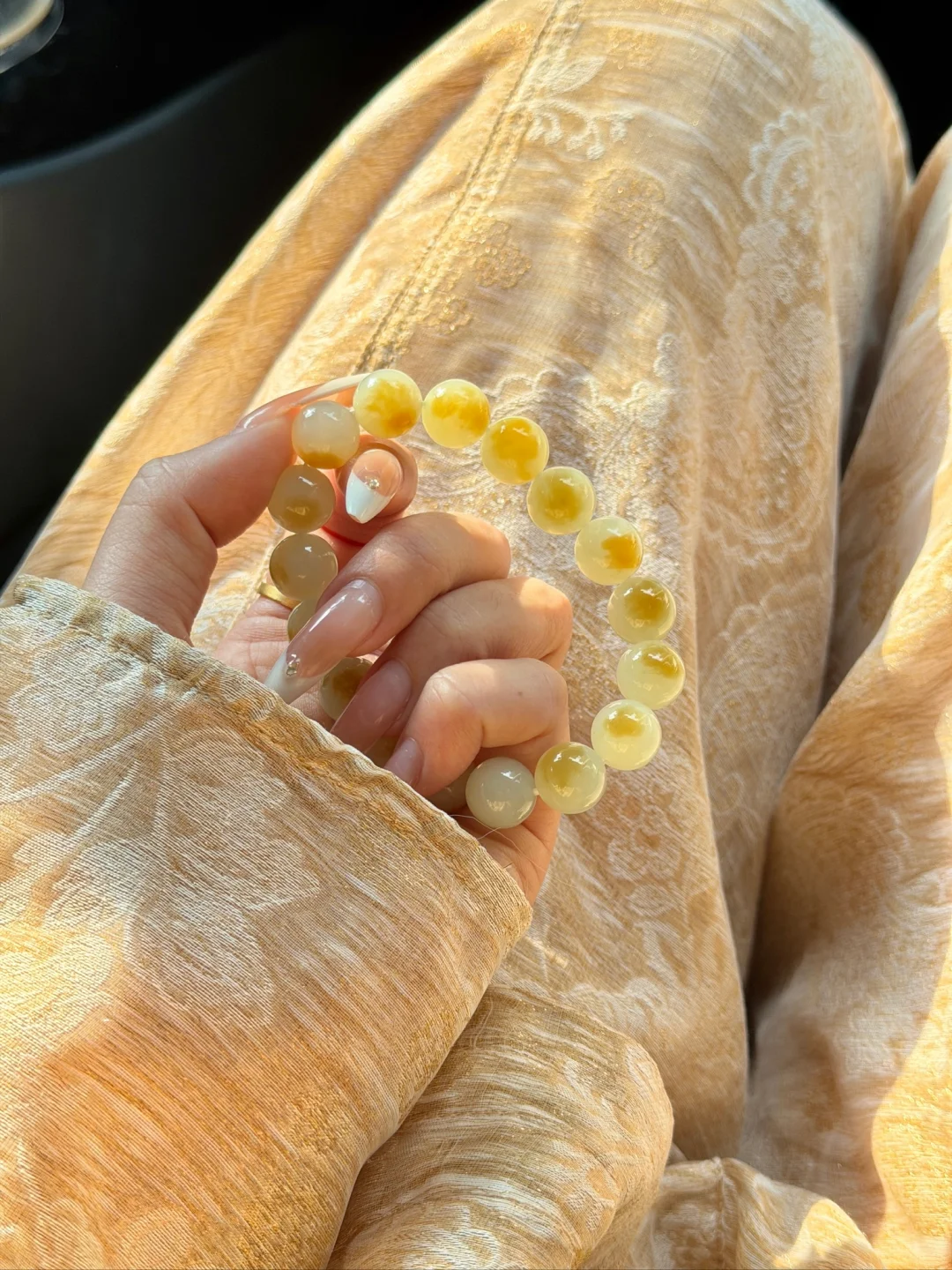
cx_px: 476
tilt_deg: -45.1
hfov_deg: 30.3
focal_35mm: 48
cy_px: 635
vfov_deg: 39.7
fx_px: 1760
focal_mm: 6.76
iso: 80
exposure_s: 1/400
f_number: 1.78
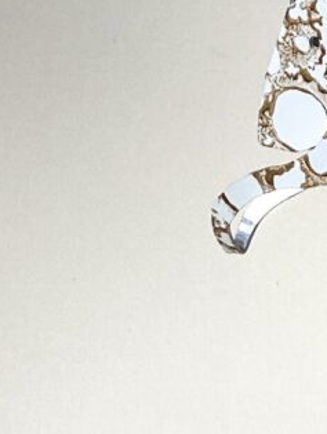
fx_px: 1647
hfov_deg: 10.3
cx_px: 682
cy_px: 428
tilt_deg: -19.5
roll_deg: -4.3
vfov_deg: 14.8
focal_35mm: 131
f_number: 2.4
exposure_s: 1/113
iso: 25
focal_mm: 3.3
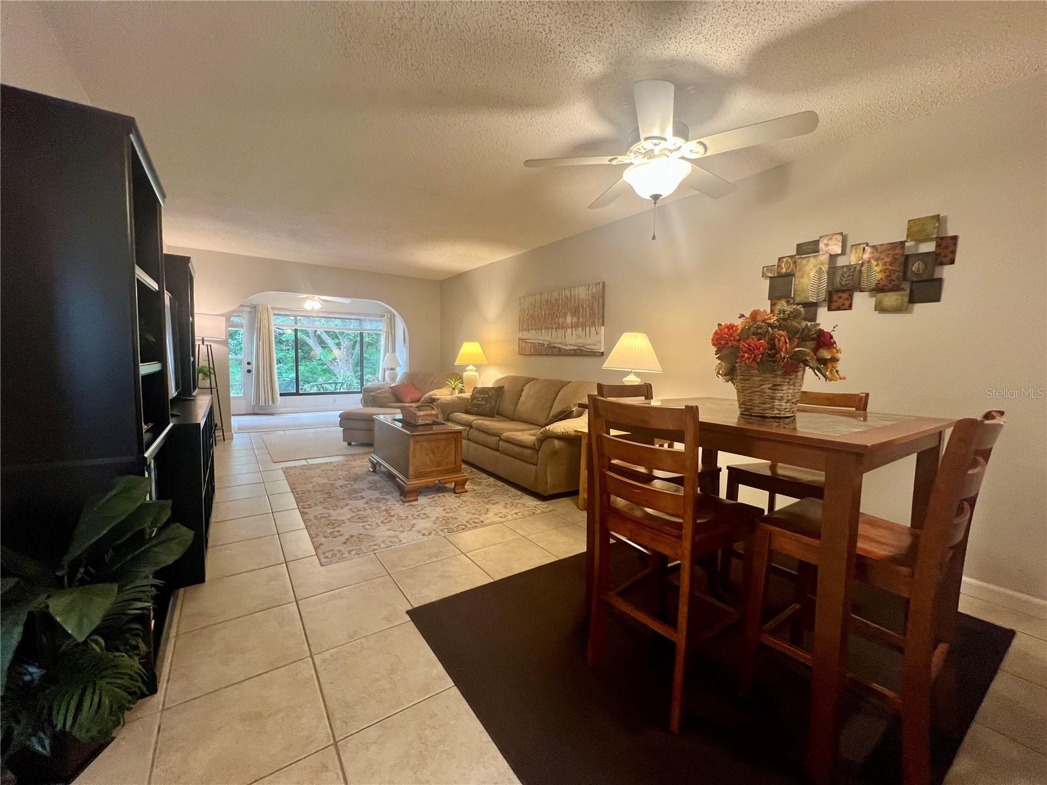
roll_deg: -1.0
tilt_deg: -4.5
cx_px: 524
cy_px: 392
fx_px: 393
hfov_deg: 106.2
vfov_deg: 89.9
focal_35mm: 13
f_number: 1.8
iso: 250
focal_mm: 1.57
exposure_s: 1/60
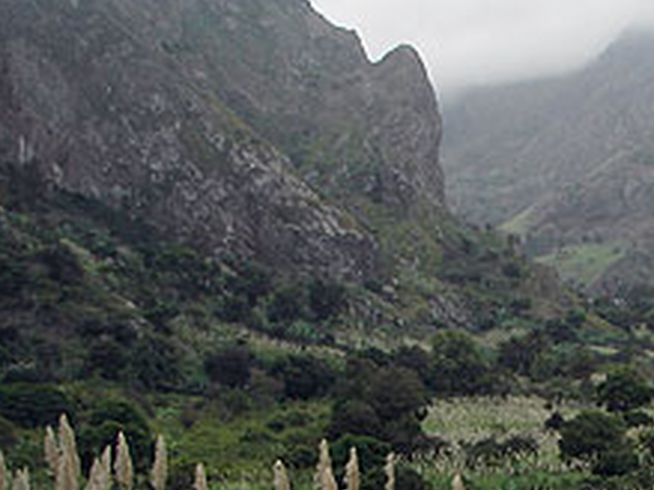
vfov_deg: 19.8
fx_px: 1397
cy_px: 329
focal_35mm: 74
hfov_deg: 25.7
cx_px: 564
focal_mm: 6
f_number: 2.8
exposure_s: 1/250
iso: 50
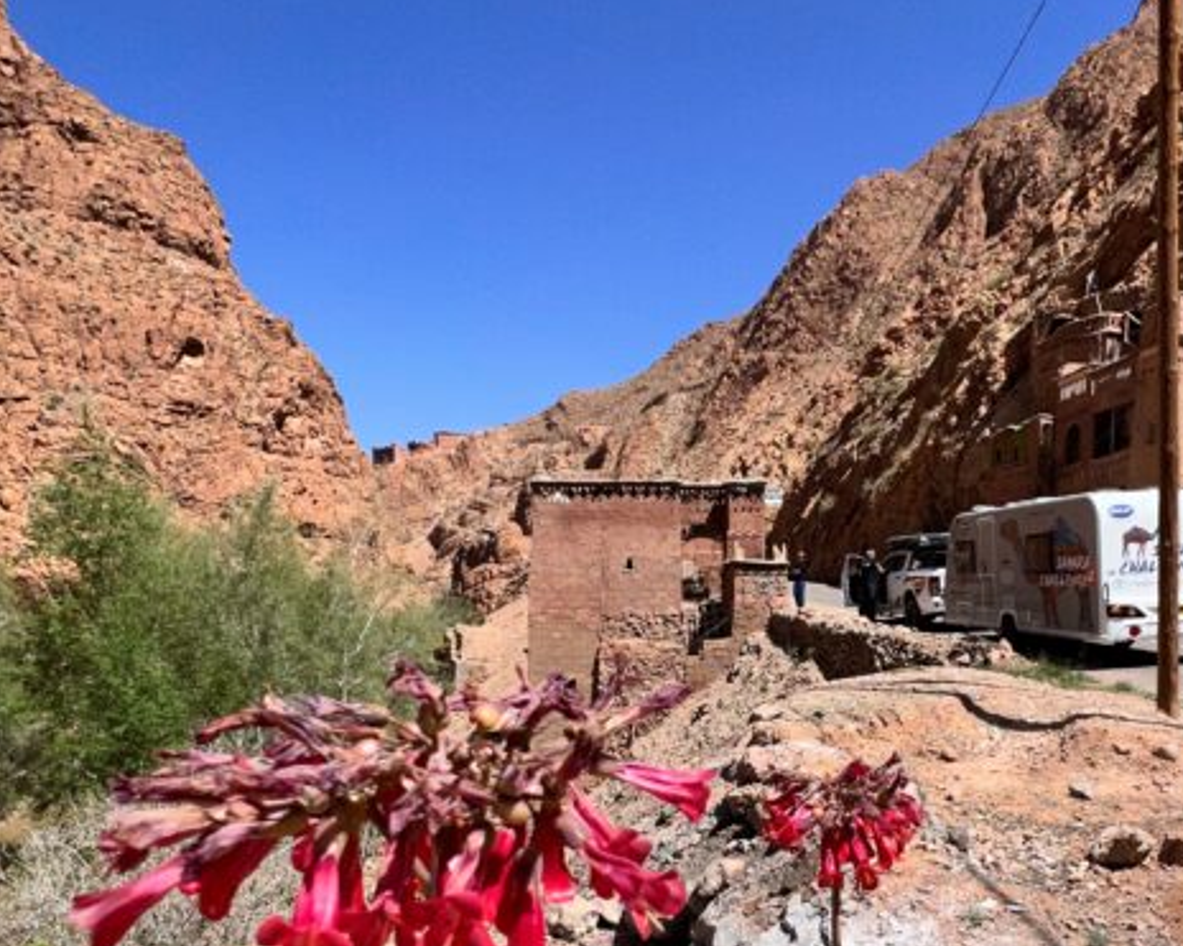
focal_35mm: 28
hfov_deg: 61.5
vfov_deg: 50.6
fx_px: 980
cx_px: 732
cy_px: 627
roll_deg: -0.1
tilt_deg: -1.0
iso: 32
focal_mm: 1.57
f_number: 1.8
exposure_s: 1/2016
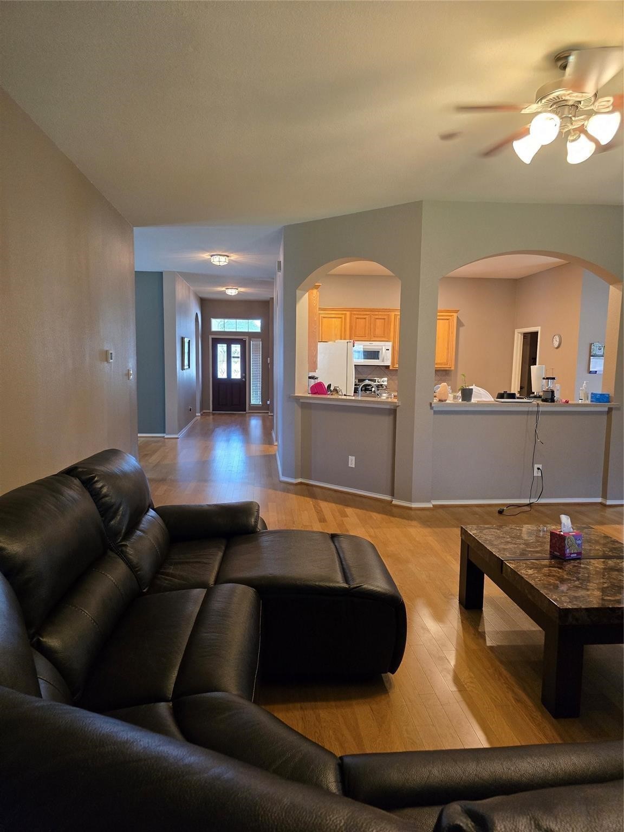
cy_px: 416
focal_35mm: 23
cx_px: 312
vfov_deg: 73.9
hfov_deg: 58.9
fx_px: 553
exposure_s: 1/120
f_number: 1.7
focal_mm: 6.3
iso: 500
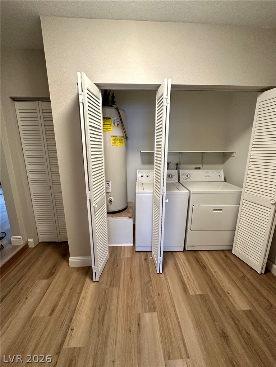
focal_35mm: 14
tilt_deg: -13.0
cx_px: 138
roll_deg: +0.4
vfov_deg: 102.1
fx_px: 149
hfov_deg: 85.7
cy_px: 184
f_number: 2.2
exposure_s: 1/120
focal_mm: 2.22
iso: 320
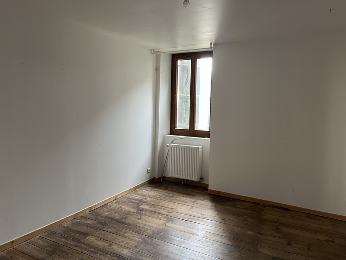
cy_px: 130
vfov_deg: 53.1
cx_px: 173
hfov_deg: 67.3
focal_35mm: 26
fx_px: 260
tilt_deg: -5.3
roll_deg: -1.1
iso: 125
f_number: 1.6
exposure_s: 1/60
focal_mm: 5.1
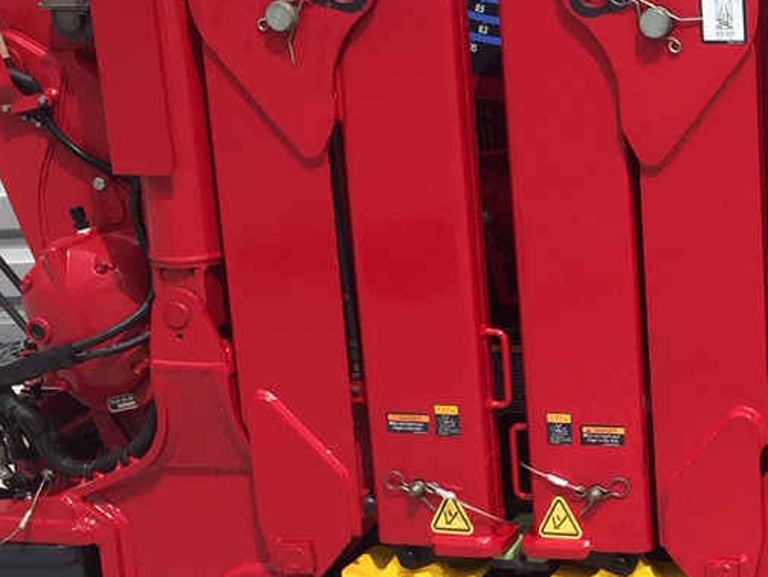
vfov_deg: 15.7
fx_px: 2087
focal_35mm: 94
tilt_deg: -12.1
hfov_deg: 19.3
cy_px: 292
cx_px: 1000
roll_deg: -1.6
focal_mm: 4.15
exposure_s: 1/2198
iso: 32
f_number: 2.2
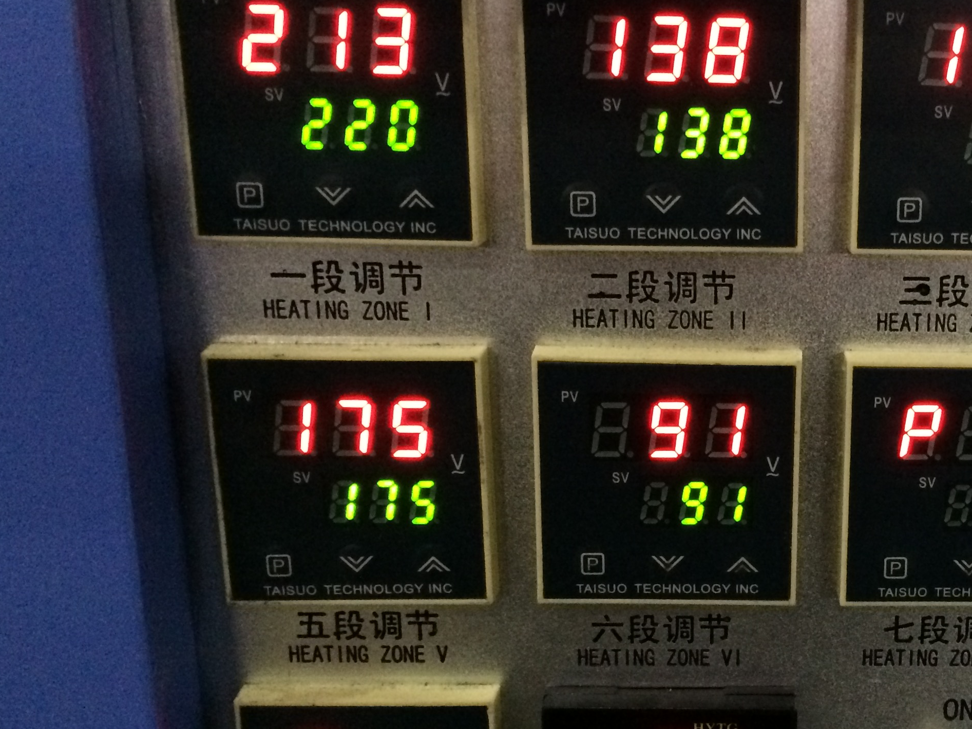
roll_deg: +0.4
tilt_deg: -19.0
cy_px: 393
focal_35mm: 50
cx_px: 824
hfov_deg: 36.4
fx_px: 1404
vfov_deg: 29.1
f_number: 2.2
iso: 400
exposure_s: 1/15
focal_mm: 4.15
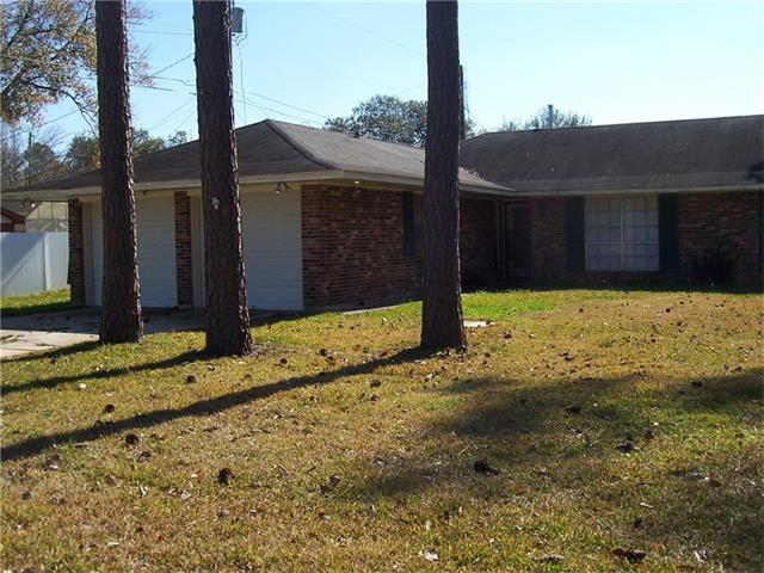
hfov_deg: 44.8
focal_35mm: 42
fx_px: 927
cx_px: 382
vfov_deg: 34.3
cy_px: 286
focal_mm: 7
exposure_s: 1/350
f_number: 5.6
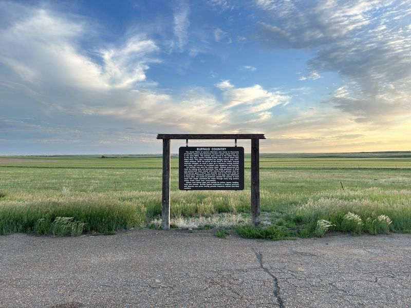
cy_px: 154
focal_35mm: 26
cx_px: 206
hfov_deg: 67.3
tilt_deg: -0.3
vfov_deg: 53.1
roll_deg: +0.3
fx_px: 309
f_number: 1.5
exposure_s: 1/171
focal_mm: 5.7
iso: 64
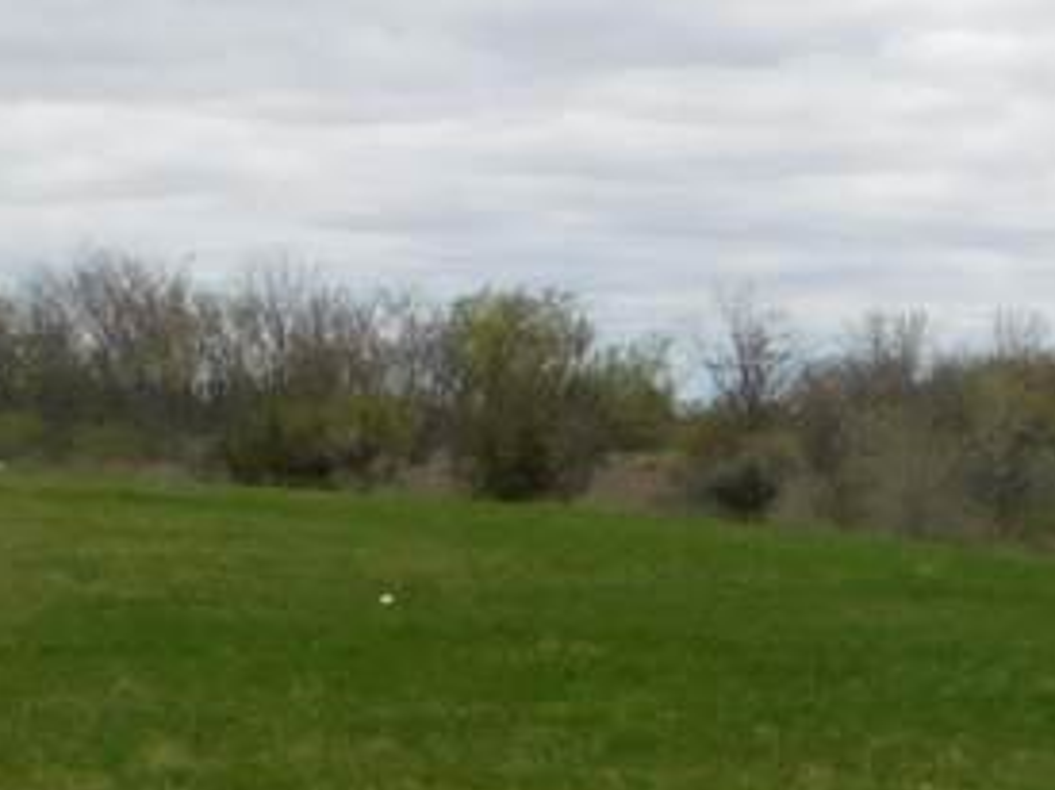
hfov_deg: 14.5
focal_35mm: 107
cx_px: 2252
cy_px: 763
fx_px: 3260
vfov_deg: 13.7
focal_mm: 4
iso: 125
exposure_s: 1/1250
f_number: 3
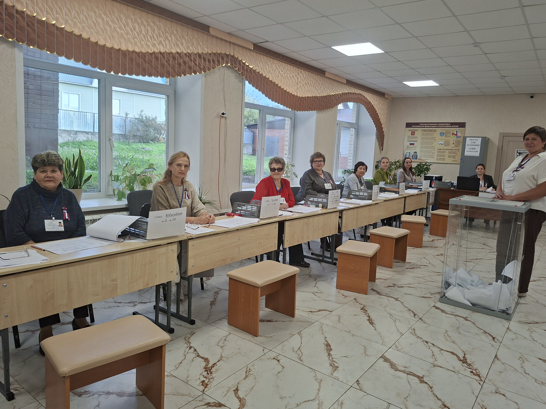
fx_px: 379
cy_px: 199
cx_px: 284
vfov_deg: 56.8
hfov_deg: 71.6
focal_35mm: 24
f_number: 1.8
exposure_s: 1/100
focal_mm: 5.54
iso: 125
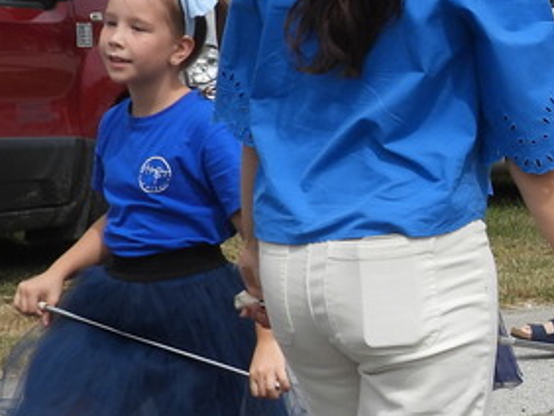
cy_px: 351
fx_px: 4085
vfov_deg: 5.8
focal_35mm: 255
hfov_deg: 7.6
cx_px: 847
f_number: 3.5
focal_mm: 10.7
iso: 100
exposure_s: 1/1250
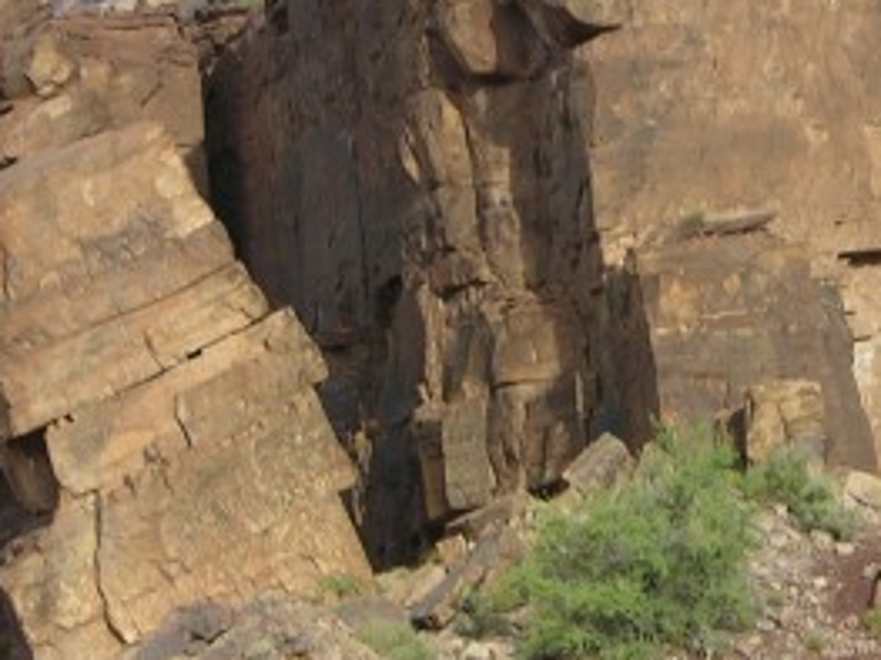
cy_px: 194
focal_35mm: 429
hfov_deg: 4.6
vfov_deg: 3.5
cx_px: 633
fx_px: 10913
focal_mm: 27.3
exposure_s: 1/224
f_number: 4.1
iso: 50
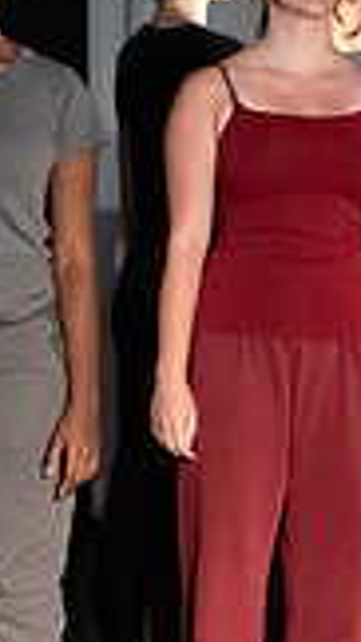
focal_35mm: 229
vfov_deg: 9.4
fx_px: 3901
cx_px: 145
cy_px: 306
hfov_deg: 5.3
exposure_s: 1/320
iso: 6400
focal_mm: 55
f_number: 3.5
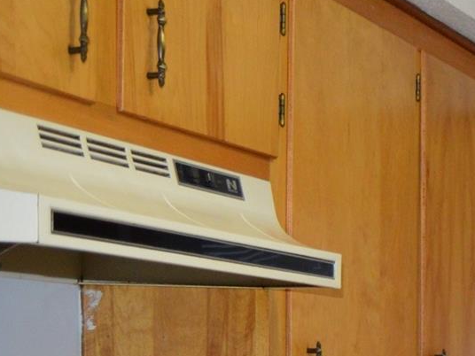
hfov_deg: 16.7
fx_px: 1358
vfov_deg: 14.0
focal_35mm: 99
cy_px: 539
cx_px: 838
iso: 1000
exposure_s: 1/60
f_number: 3.5
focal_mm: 18
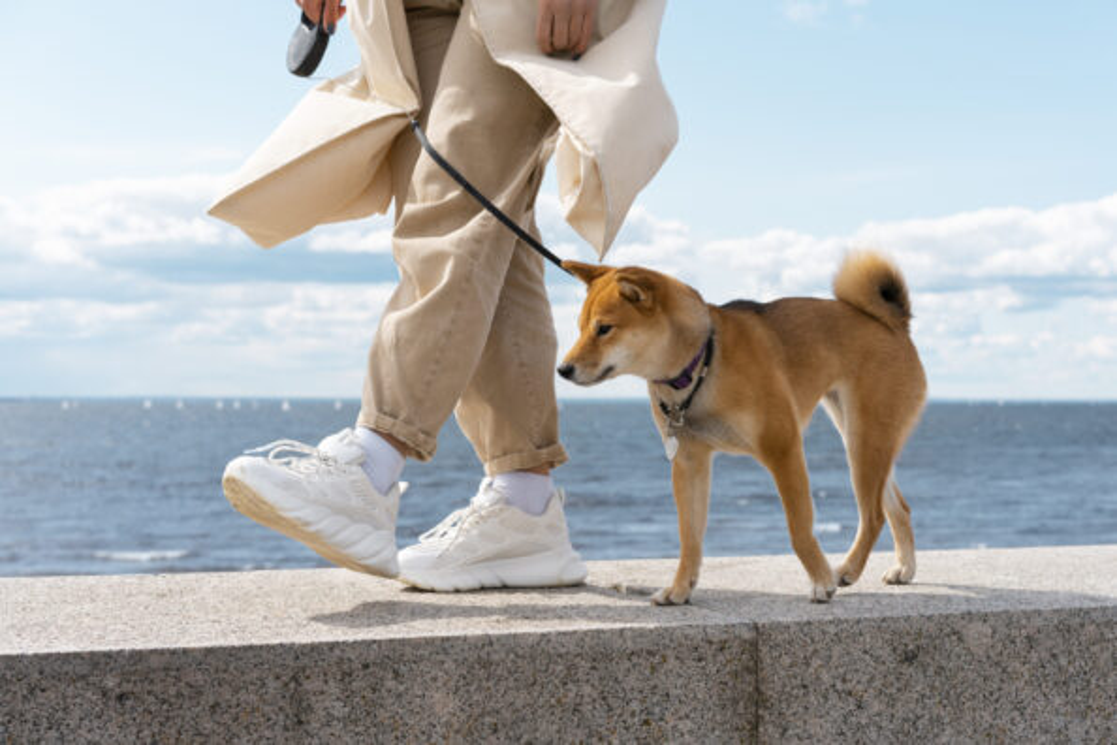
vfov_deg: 24.6
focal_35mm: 55
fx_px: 1706
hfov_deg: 36.2
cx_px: 558
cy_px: 372
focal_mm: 55
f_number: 6.3
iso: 160
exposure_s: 1/800
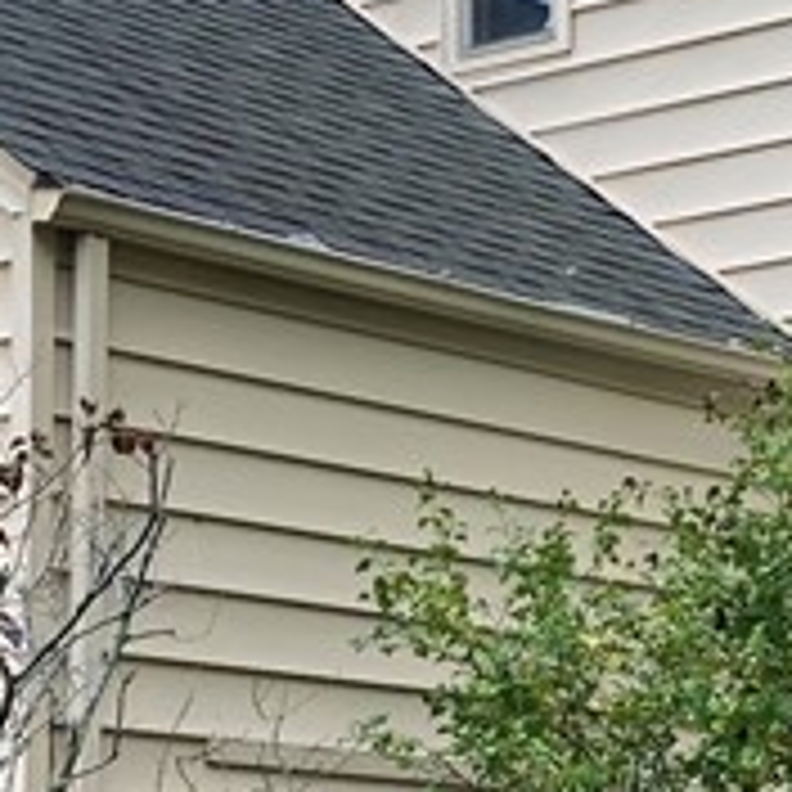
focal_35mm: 144
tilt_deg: +5.5
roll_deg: -0.4
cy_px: 806
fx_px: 3727
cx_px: 896
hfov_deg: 11.9
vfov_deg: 12.0
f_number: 1.8
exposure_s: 1/279
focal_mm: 3.99
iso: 20
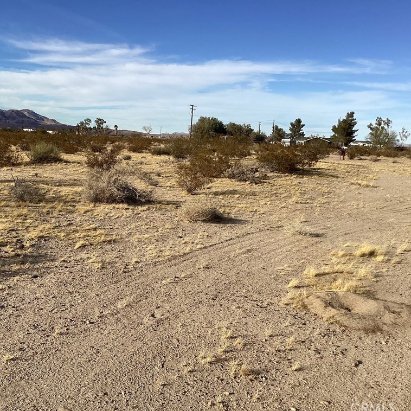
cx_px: 153
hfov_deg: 44.6
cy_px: 208
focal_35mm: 37
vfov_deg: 44.9
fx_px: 497
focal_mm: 3.3
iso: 25
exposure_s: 1/1812
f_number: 2.4
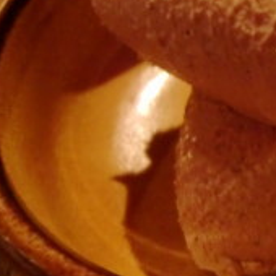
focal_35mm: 73
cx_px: 380
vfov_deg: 23.3
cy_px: 46
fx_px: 659
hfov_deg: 21.0
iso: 400
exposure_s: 1/5
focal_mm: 4.9
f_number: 2.6
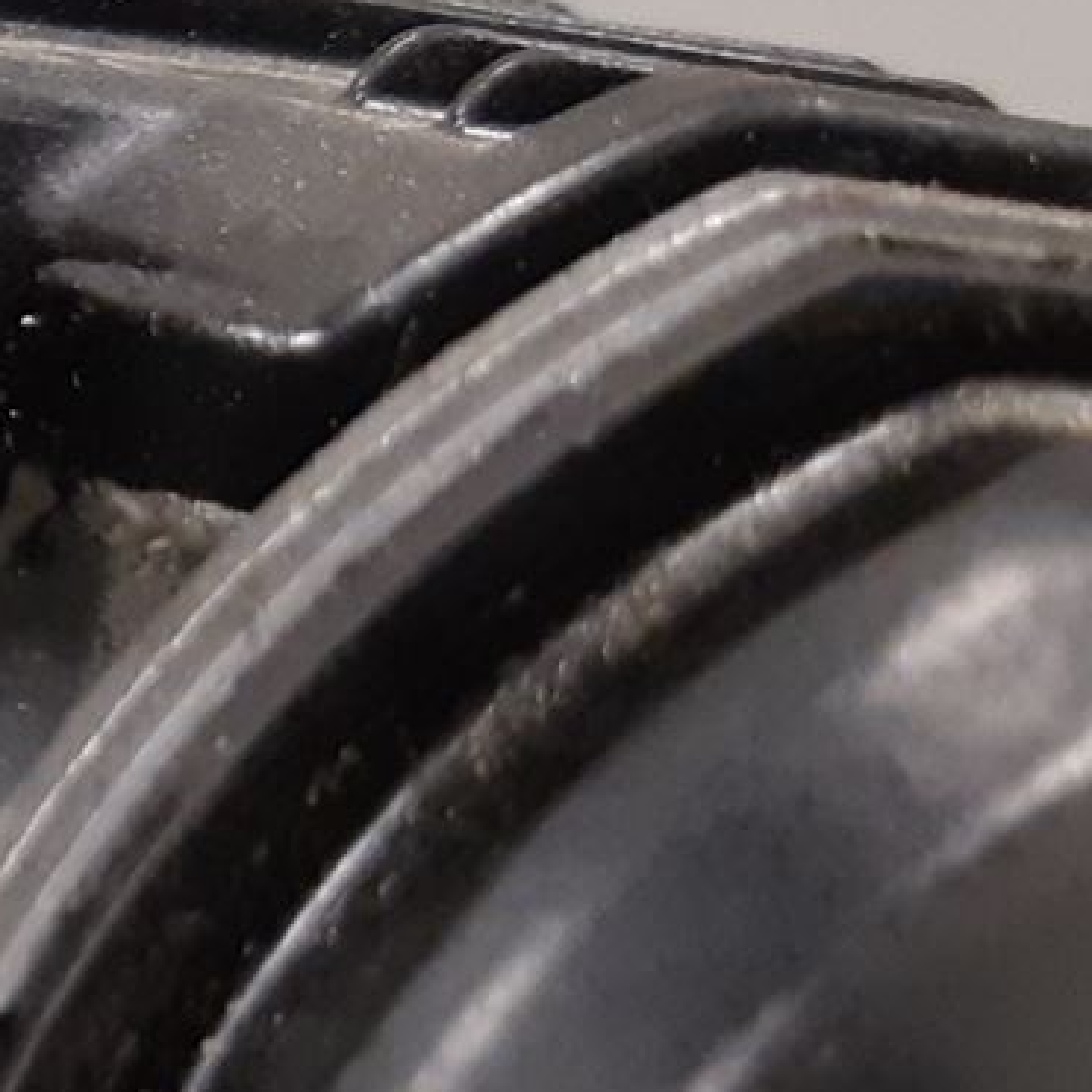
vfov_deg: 13.7
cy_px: 830
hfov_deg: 11.7
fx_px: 4533
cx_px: -1348
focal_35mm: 127
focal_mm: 3.93
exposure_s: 1/50
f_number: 1.7
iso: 250
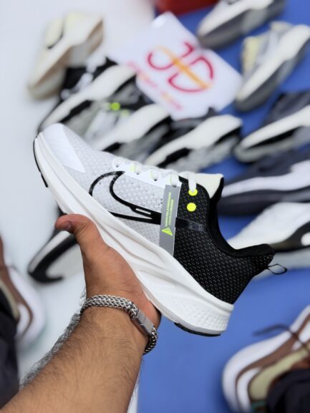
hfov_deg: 30.3
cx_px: 155
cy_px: 206
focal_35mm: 48
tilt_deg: -58.4
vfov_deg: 39.6
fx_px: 573
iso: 64
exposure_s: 1/400
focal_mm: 6.76
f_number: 1.78
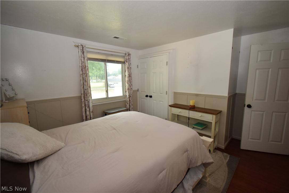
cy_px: 96
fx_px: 120
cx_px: 144
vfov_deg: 77.3
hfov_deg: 100.4
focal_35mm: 15
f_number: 4.5
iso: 800
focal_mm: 10
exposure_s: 1/125
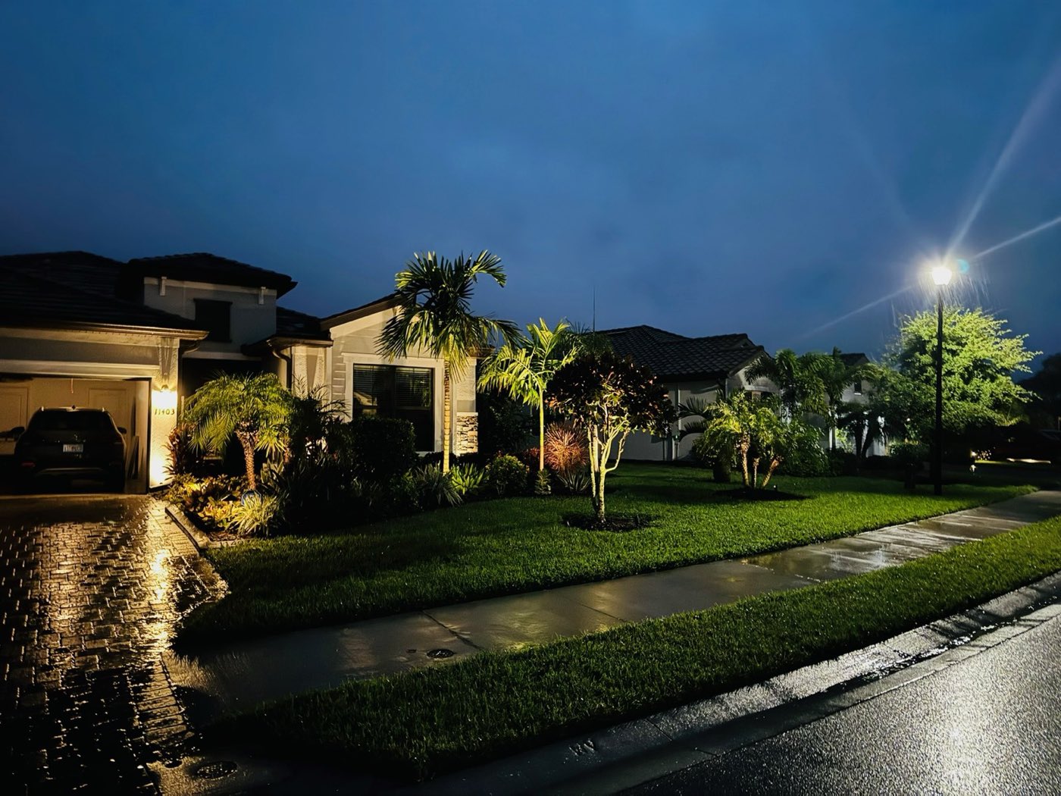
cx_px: 530
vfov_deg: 56.8
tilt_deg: +3.8
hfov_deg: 71.6
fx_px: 736
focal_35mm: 24
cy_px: 398
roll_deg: +1.0
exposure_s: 1/20
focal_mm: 6.76
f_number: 1.78
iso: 1600
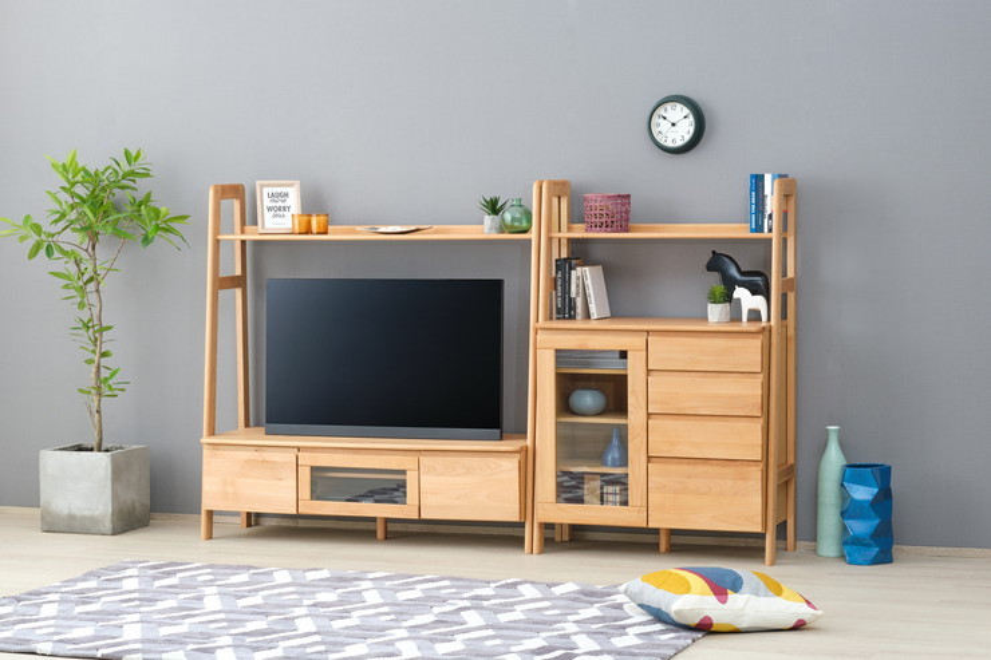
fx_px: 2312
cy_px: 330
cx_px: 496
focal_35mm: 84
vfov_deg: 16.3
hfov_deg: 24.2
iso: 160
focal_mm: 56
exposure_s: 1/125
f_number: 10
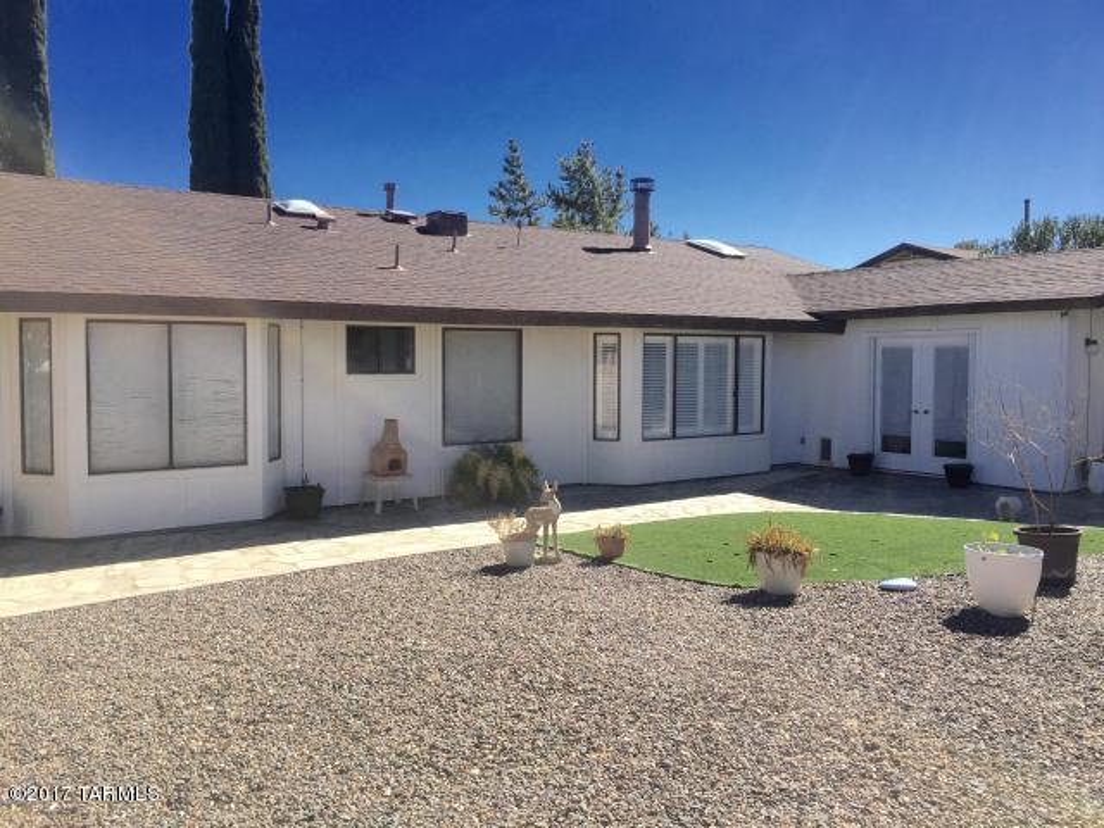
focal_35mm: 29
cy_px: 414
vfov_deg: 48.2
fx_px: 925
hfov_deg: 61.7
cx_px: 552
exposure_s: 1/2198
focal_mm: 4.15
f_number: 2.2
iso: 32
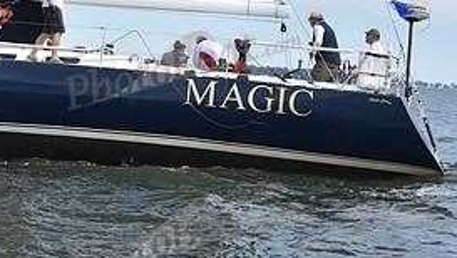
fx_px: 2753
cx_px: -20
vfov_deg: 5.4
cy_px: 3
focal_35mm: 227
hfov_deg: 9.4
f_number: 7.1
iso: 320
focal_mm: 102
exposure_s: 1/1000
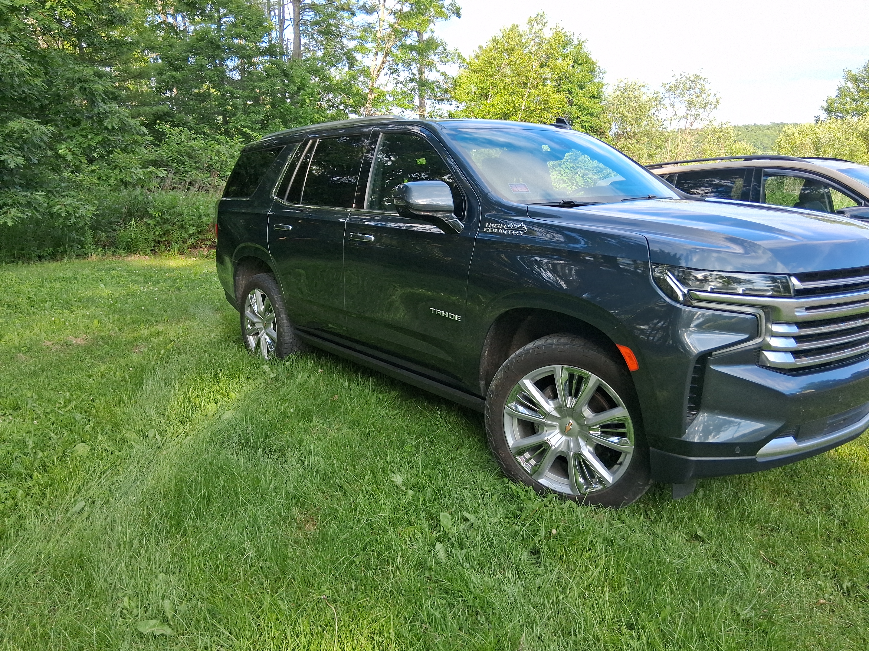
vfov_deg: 53.1
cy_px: 326
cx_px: 434
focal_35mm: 26
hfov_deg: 67.3
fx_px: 653
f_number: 1.8
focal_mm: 3.98
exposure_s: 1/126
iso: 25
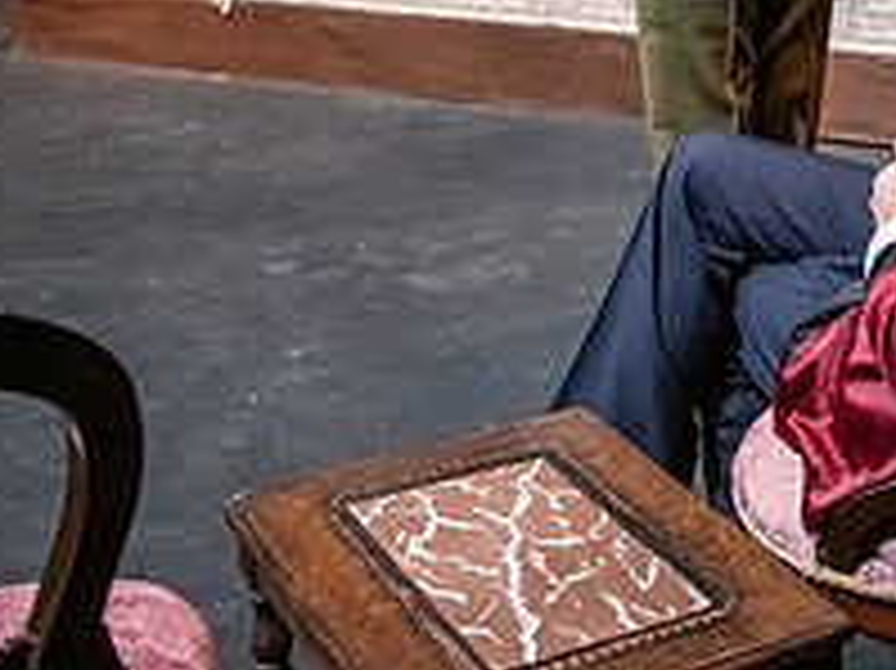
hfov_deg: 21.1
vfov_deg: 16.2
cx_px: 1058
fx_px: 2251
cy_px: -146
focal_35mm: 87
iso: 4000
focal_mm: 31
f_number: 3.2
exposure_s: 1/200
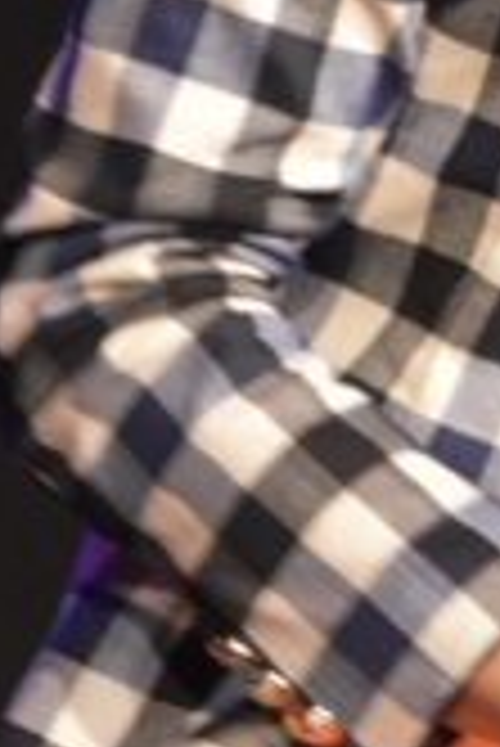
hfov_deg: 2.2
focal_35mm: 622
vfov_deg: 3.3
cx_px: 1011
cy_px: -18
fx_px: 12930
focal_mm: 86
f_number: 5.6
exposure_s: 1/60
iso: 4000
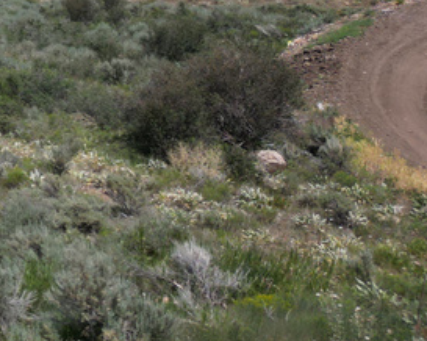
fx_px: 1111
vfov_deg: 16.5
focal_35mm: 88
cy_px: -103
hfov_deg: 17.8
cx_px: -327
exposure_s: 1/4000
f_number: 1.7
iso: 140
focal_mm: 6.72
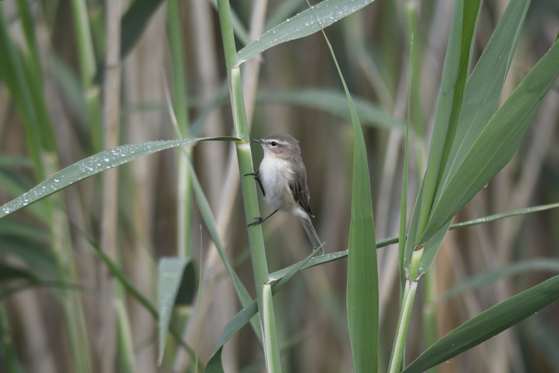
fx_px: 12809
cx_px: 280
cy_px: 186
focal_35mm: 825
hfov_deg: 2.5
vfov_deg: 1.7
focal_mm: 550
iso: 900
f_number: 6.3
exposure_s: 1/1000
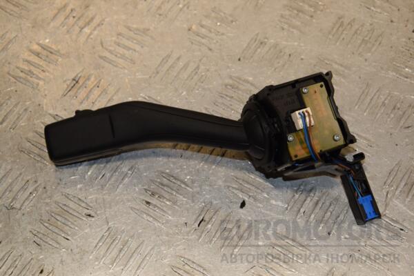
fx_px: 1000
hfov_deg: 23.4
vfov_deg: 15.7
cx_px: 207
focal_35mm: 87
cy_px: 138
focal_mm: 58
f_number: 7.1
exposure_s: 1/200
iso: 800
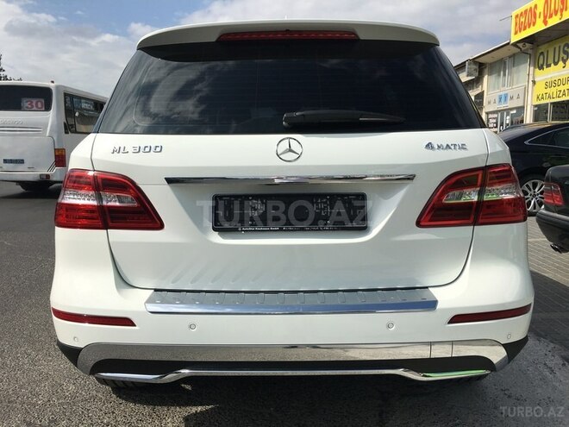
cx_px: 284
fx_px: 477
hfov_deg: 61.7
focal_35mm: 29
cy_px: 214
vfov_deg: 48.2
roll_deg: -0.5
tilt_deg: -8.0
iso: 25
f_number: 2.2
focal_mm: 4.15
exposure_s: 1/2849
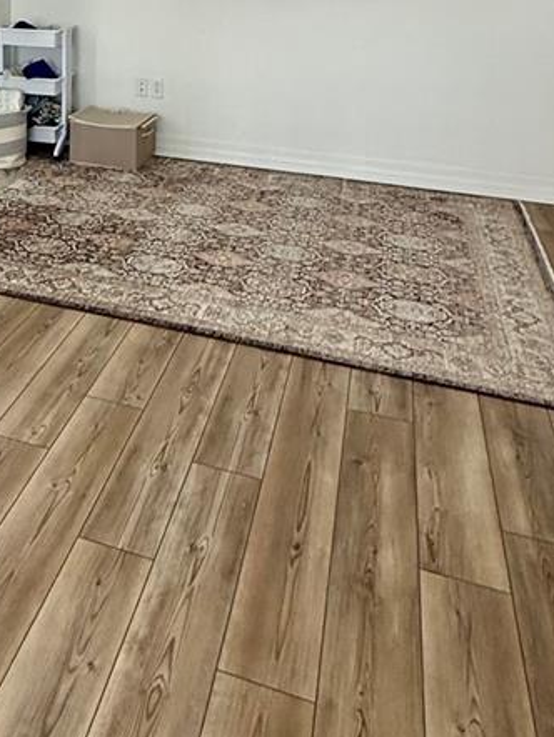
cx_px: 88
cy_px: 38
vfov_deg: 43.5
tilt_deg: -6.9
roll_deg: -1.1
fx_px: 810
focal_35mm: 38
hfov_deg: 36.1
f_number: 2.2
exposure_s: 1/120
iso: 125
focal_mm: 2.22
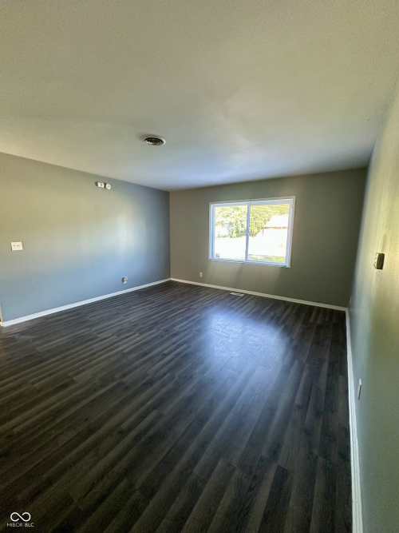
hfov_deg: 85.7
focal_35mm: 14
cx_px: 200
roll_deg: -1.6
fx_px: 215
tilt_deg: -8.7
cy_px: 266
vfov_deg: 102.1
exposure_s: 1/99
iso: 320
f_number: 2.2
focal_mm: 2.22
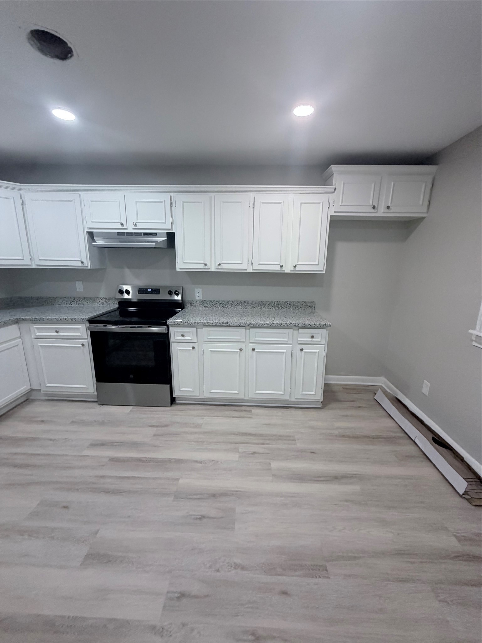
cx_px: 241
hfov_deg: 85.7
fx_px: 260
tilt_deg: -13.4
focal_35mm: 14
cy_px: 322
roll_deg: -0.3
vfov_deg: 102.1
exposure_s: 1/120
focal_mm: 2.22
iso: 250
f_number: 2.2
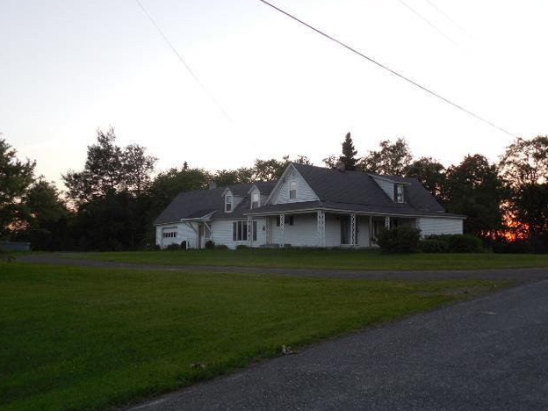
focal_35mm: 40
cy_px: 203
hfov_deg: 46.8
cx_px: 270
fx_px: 633
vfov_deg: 36.0
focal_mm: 7
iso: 125
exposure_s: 1/50
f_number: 3.8
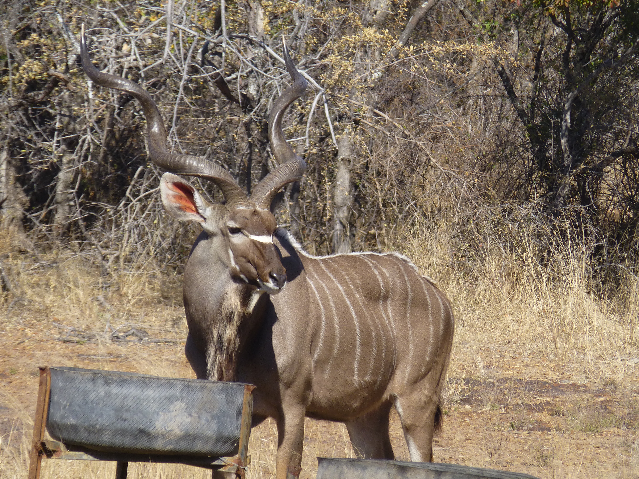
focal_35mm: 552
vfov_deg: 2.7
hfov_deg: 3.6
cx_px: 320
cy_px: 240
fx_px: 10190
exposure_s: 1/250
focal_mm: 86
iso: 100
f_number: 6.4
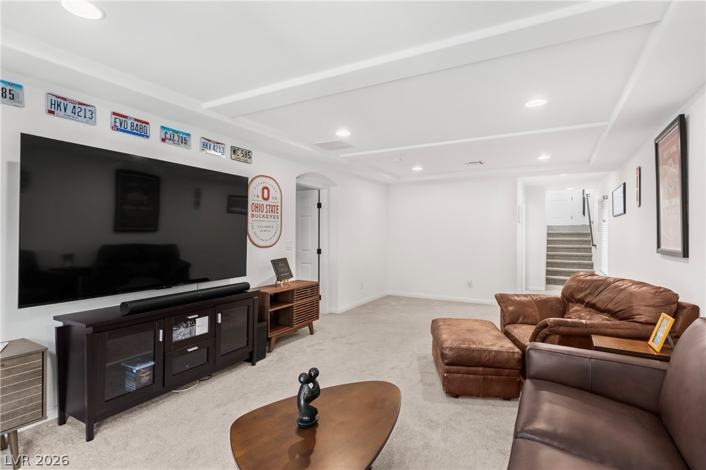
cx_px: 353
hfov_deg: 90.0
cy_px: 235
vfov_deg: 67.4
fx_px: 353
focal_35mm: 18
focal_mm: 18
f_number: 8
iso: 400
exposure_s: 1/8
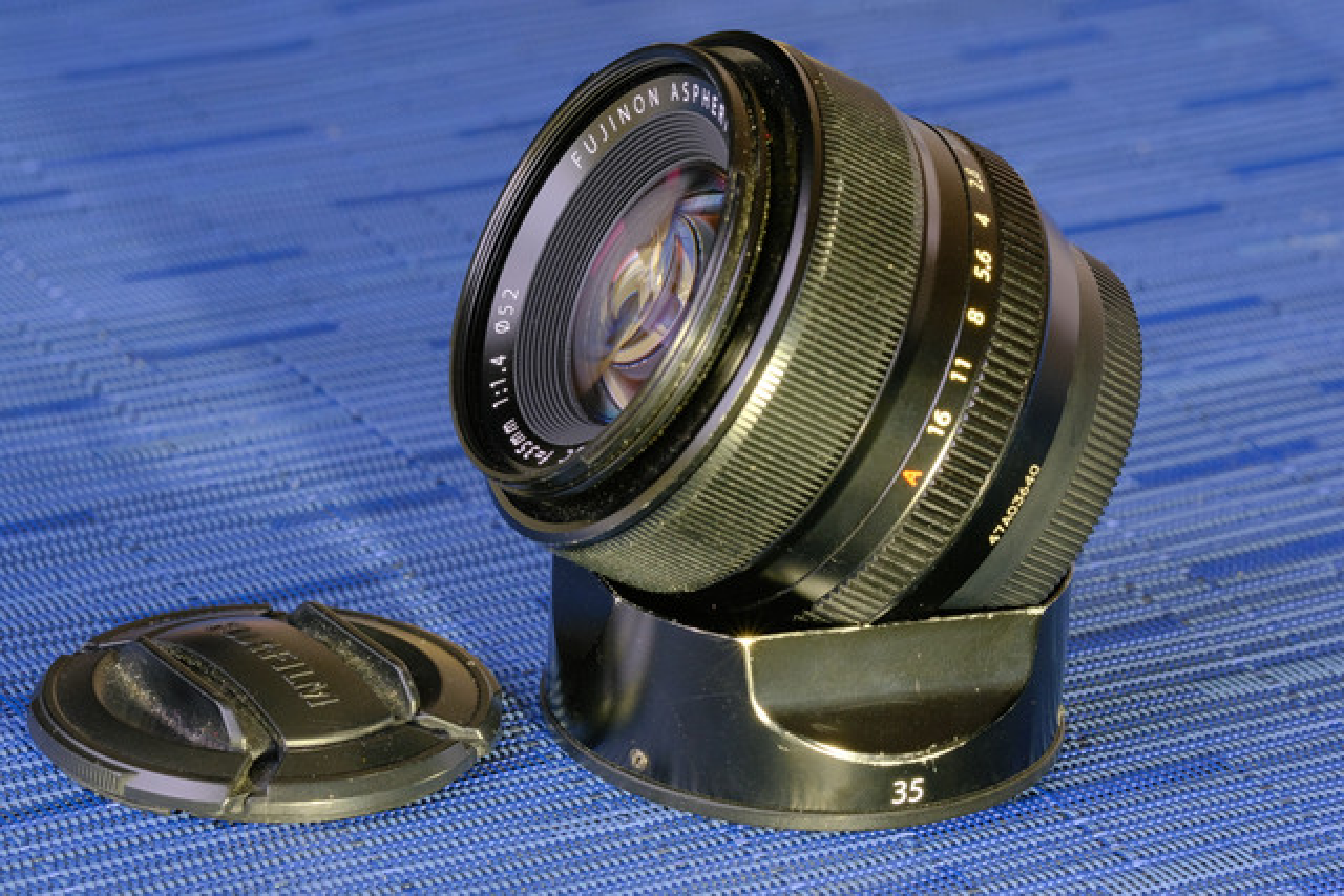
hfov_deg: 15.2
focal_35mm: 135
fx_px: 5041
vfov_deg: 10.2
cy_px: 448
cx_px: 672
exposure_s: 1
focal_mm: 90
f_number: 11
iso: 800
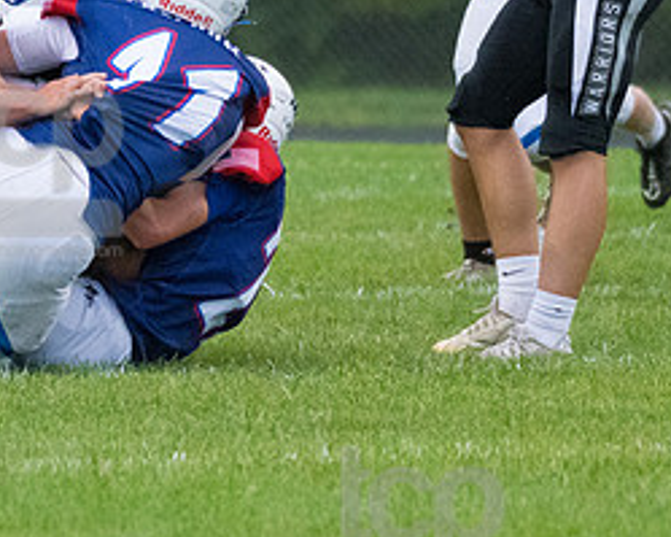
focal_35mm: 1016
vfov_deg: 1.5
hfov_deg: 1.9
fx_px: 20169
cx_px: 40
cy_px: 165
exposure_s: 1/2000
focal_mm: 310
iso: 6400
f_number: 5.6
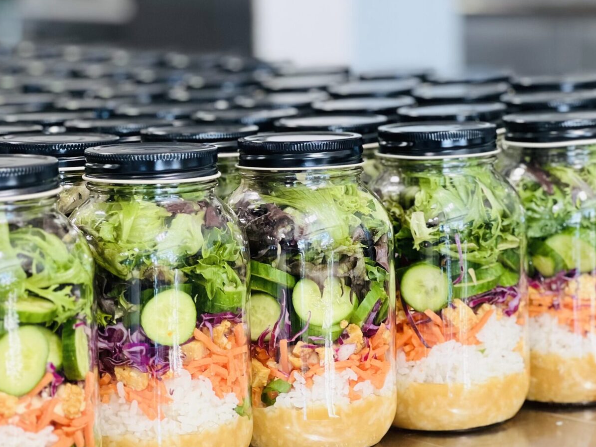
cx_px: 311
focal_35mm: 103
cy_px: 263
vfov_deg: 14.4
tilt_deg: -10.4
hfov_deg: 19.1
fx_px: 1773
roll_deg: +1.4
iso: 125
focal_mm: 9
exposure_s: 1/33
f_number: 2.8
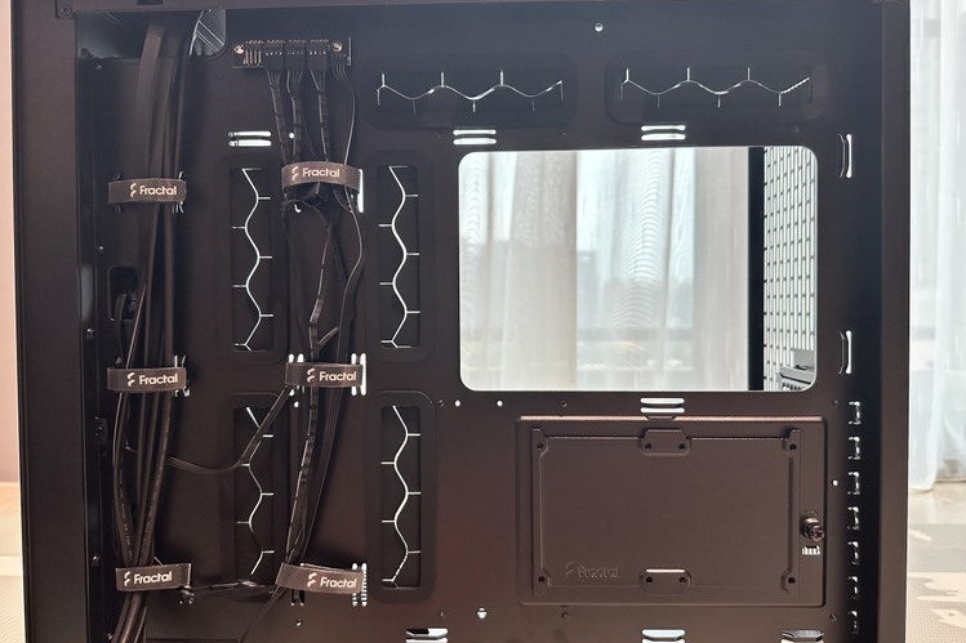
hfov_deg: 69.4
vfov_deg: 49.5
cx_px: 472
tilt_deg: -0.8
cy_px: 323
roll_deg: -0.3
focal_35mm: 26
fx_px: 697
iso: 160
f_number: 1.78
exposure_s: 1/120
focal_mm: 6.86
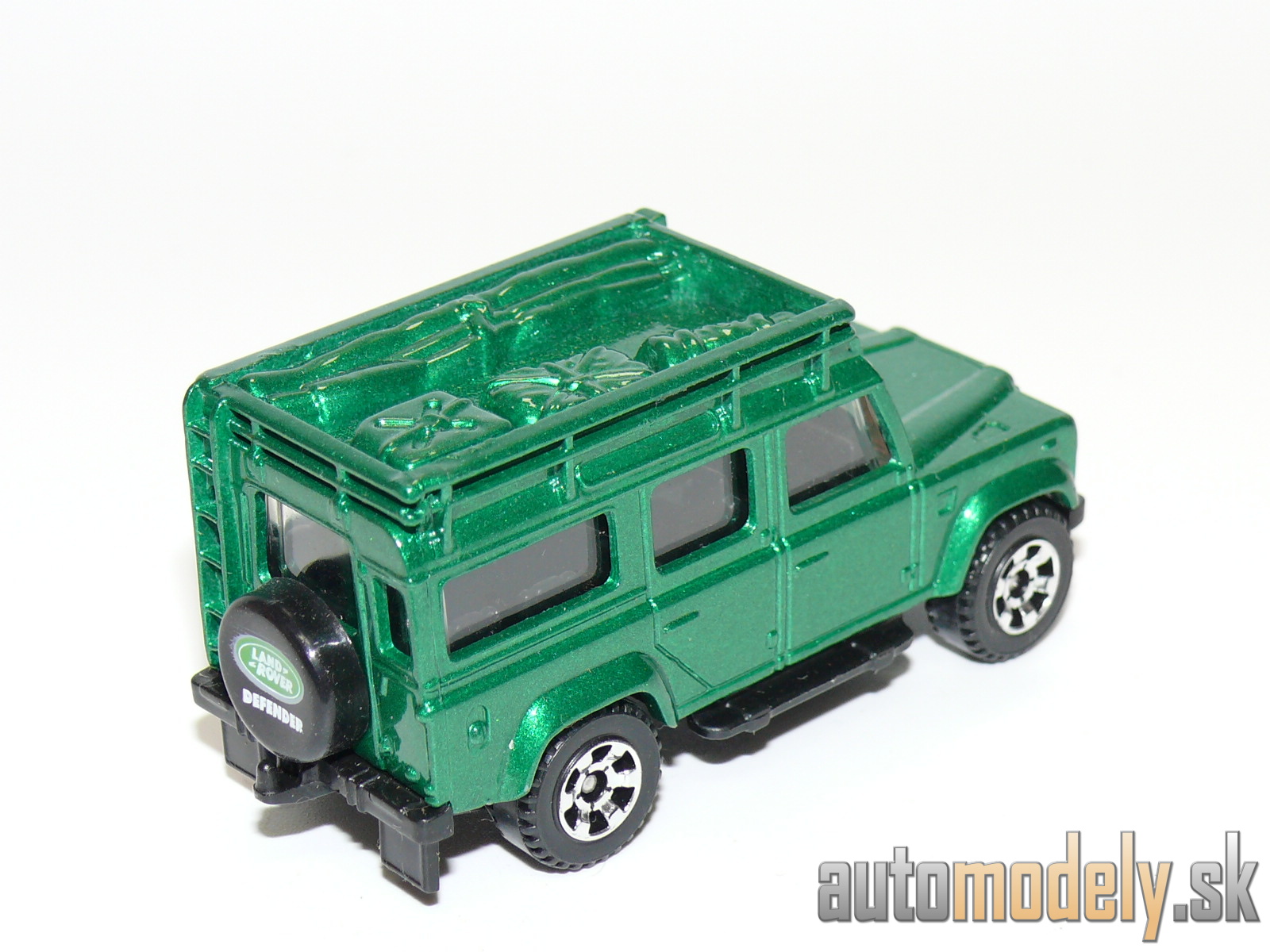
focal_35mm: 97
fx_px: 3559
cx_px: 635
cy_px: 476
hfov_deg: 20.2
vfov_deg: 15.2
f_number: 4
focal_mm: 13.2
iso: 100
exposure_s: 1/30
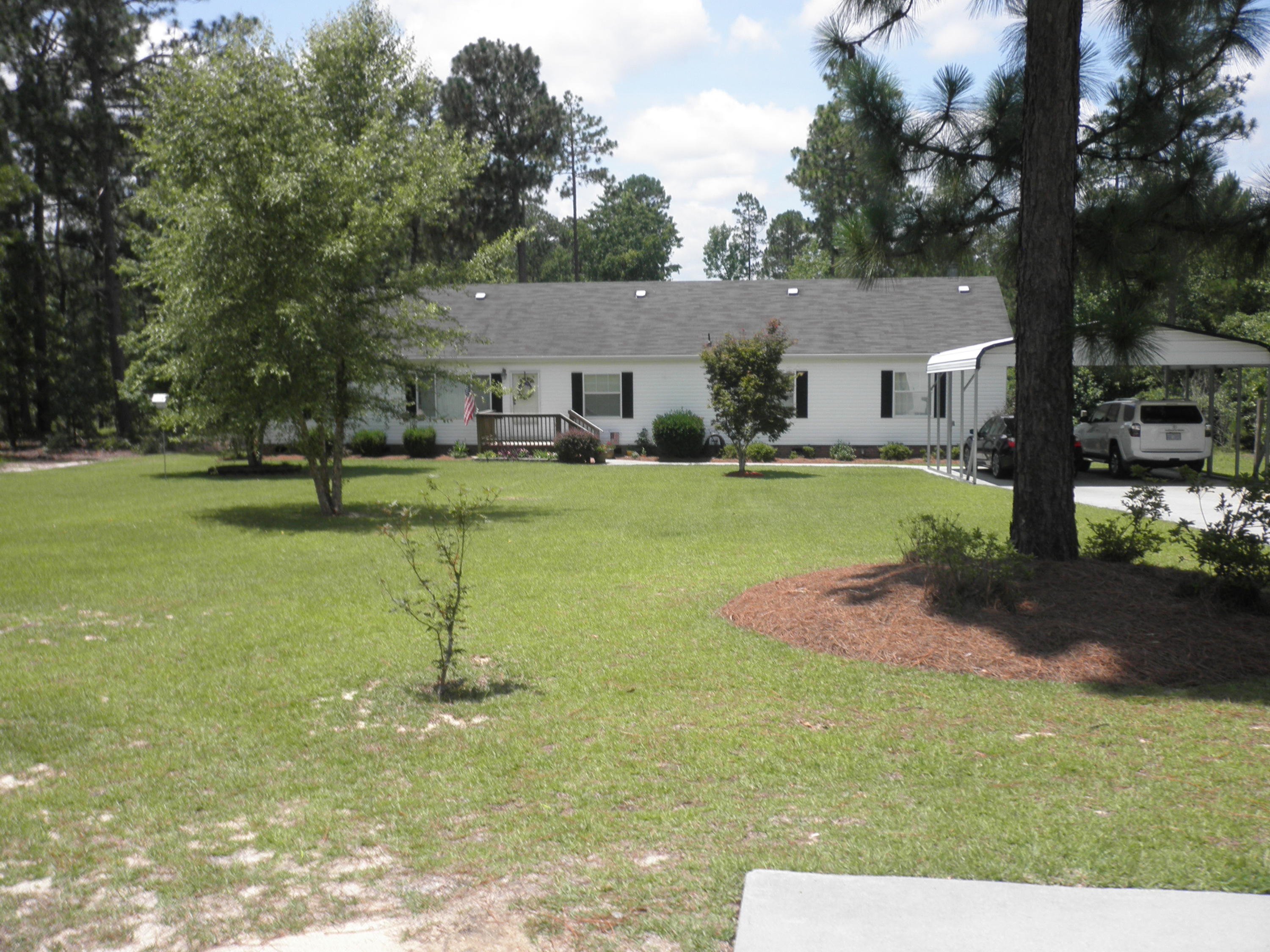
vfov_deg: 40.7
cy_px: 476
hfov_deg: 52.6
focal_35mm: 35
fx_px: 1284
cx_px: 635
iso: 64
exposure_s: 1/80
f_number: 9.1
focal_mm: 6.1
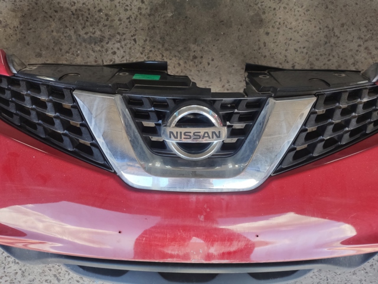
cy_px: 142
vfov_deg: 53.1
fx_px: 284
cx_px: 189
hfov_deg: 67.3
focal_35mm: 26
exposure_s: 1/181
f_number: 1.75
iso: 112
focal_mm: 4.75
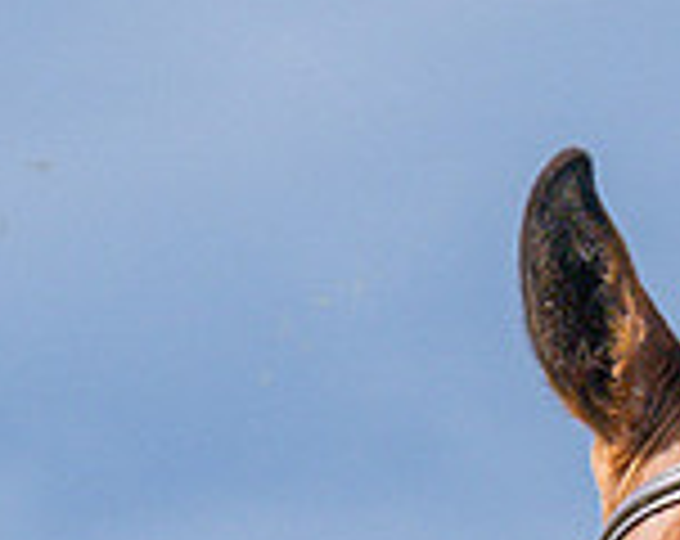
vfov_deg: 1.8
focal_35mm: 845
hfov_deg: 2.3
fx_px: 16962
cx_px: 566
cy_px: 522
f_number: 5
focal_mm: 88
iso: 400
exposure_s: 1/1600
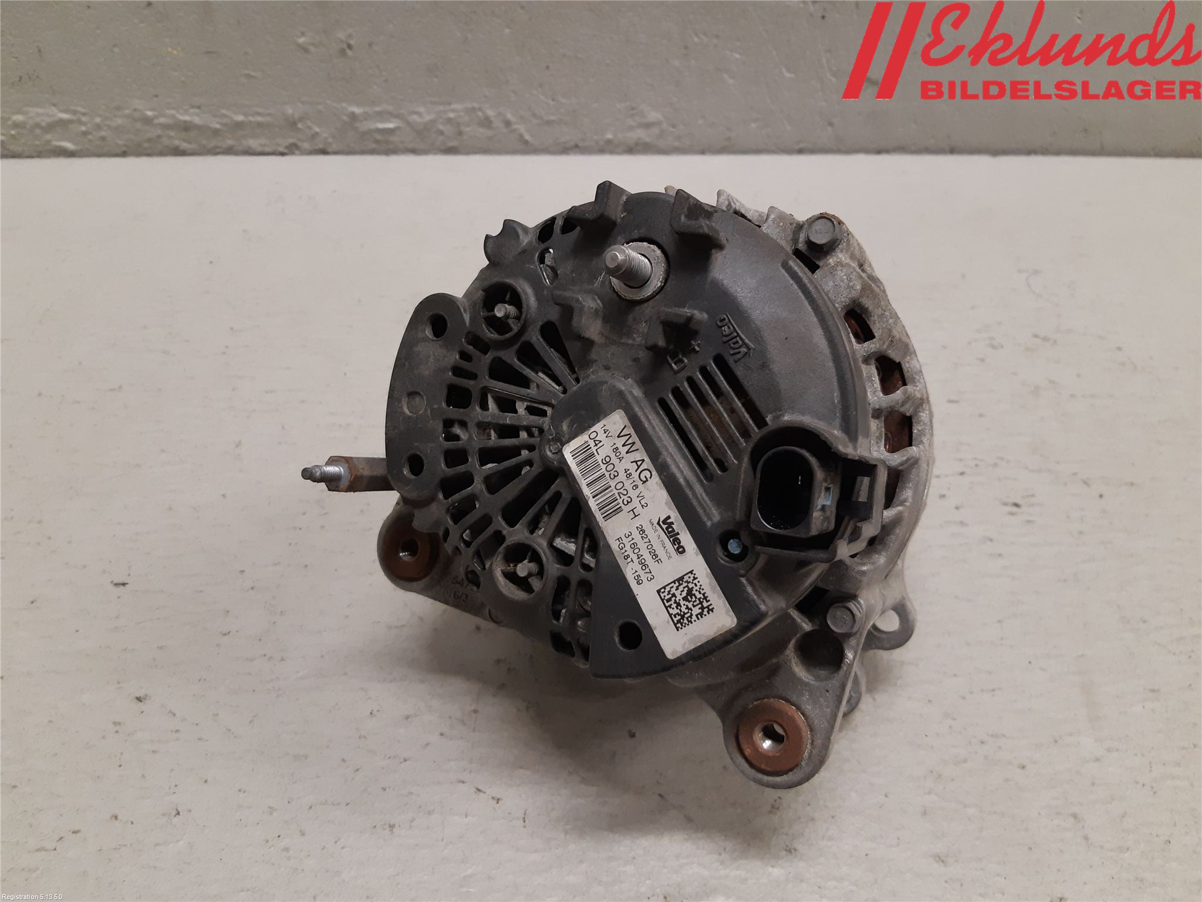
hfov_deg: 67.3
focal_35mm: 26
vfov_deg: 53.1
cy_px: 451
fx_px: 903
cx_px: 601
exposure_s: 1/50
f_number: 1.7
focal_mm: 3.93
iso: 160
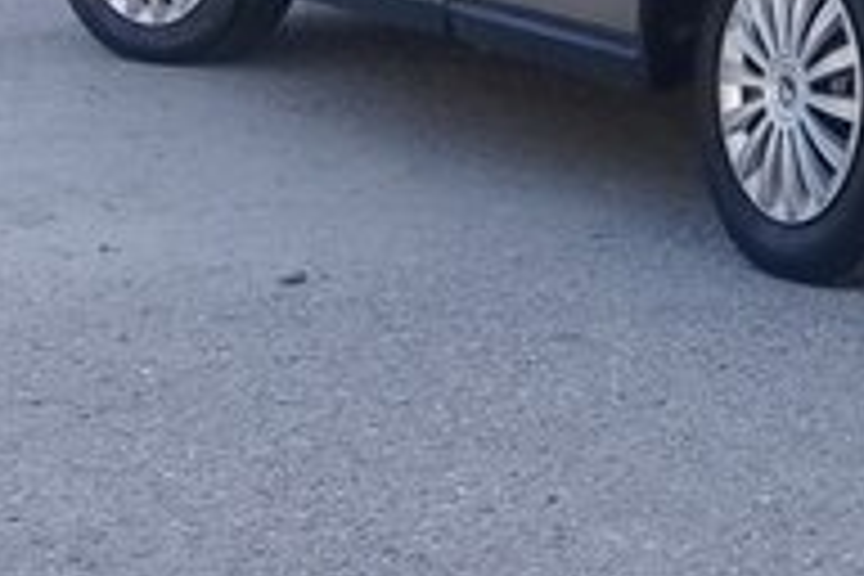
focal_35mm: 111
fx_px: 2664
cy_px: -209
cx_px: 1071
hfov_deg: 17.5
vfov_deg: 11.9
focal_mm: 3.3
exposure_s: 1/300
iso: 50
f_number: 2.2
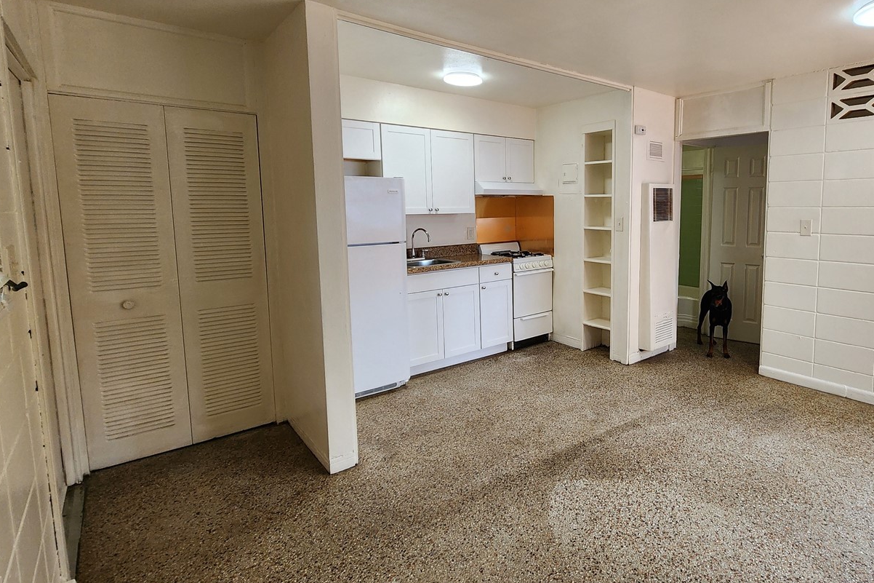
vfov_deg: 67.1
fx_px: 437
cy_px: 253
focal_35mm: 18
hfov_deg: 88.1
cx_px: 550
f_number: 2.2
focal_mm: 2.2
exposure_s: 1/60
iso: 200
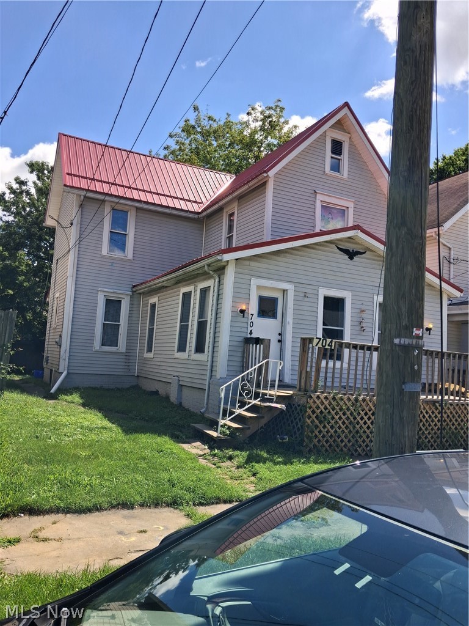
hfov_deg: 51.4
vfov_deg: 65.3
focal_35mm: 27
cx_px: 234
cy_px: 313
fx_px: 488
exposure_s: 1/552
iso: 20
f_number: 1.8
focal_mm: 4
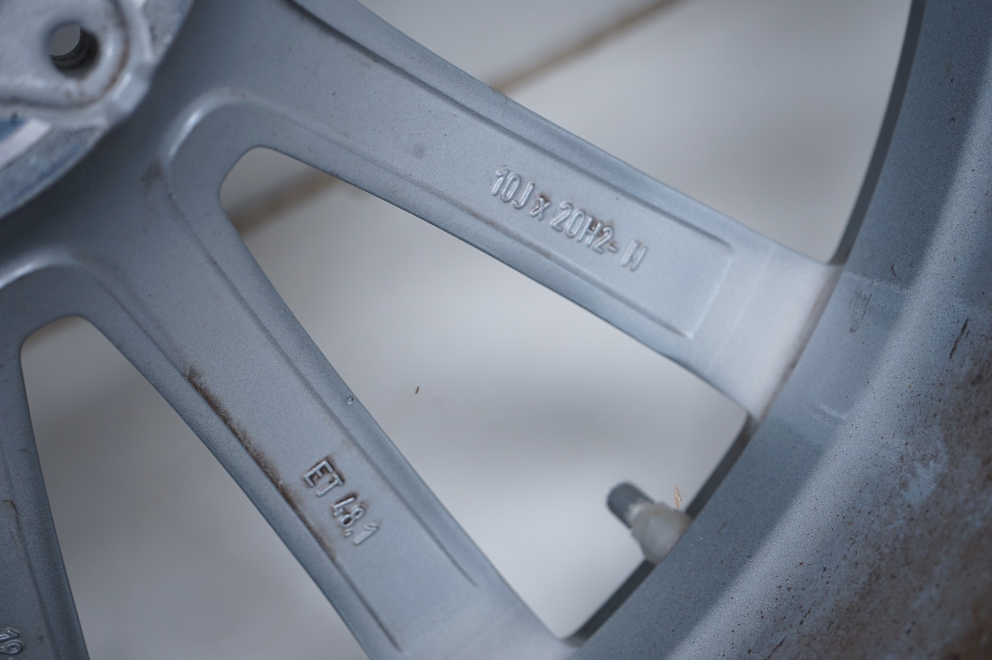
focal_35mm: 61
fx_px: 1680
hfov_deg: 32.9
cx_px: 496
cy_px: 330
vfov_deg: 22.2
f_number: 7.1
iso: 250
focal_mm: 61
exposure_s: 1/125
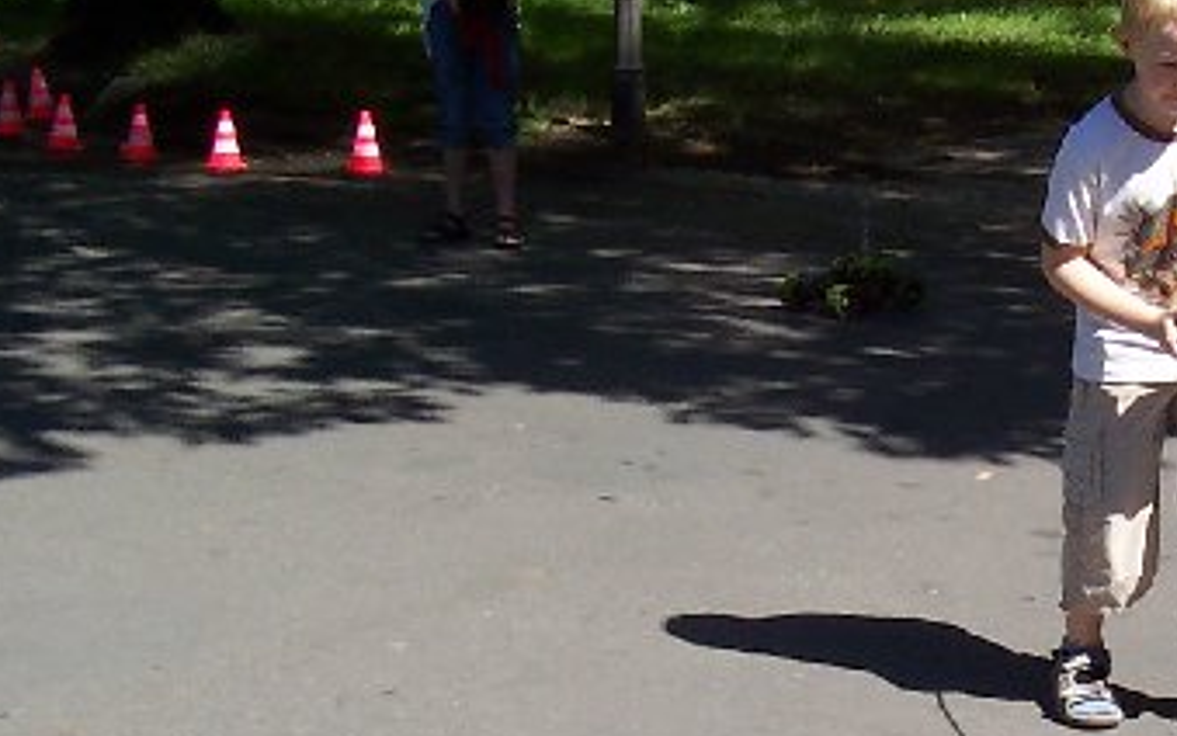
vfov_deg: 13.8
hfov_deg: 21.7
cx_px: 998
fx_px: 3016
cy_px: 594
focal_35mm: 94
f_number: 5.6
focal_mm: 5.6
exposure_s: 1/350
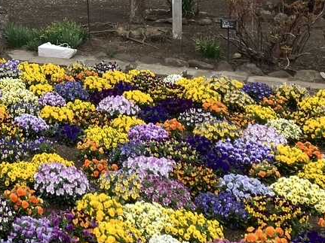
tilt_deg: -1.2
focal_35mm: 78
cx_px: -88
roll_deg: +0.4
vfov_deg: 17.7
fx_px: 732
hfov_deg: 22.6
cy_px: -73
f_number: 1.8
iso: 32
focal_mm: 3.99
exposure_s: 1/385
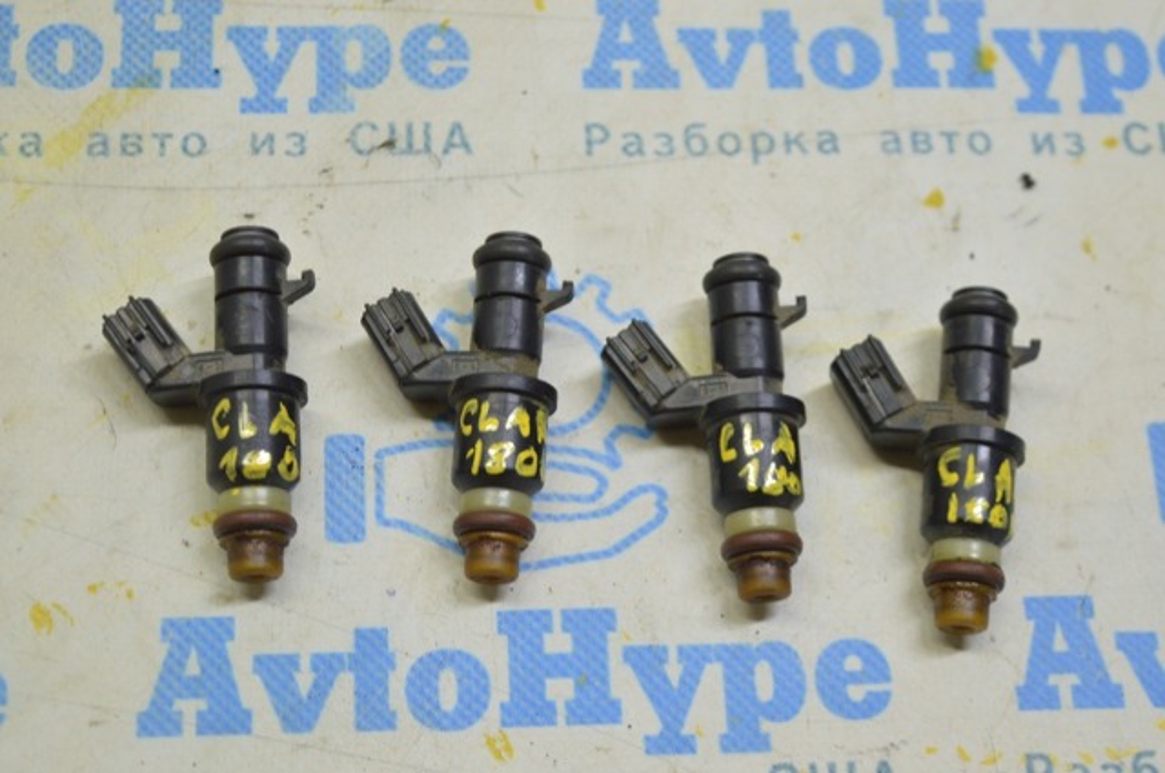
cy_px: 386
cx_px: 582
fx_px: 2327
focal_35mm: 72
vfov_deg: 18.9
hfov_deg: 28.1
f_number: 5.6
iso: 400
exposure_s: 1/25
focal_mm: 48
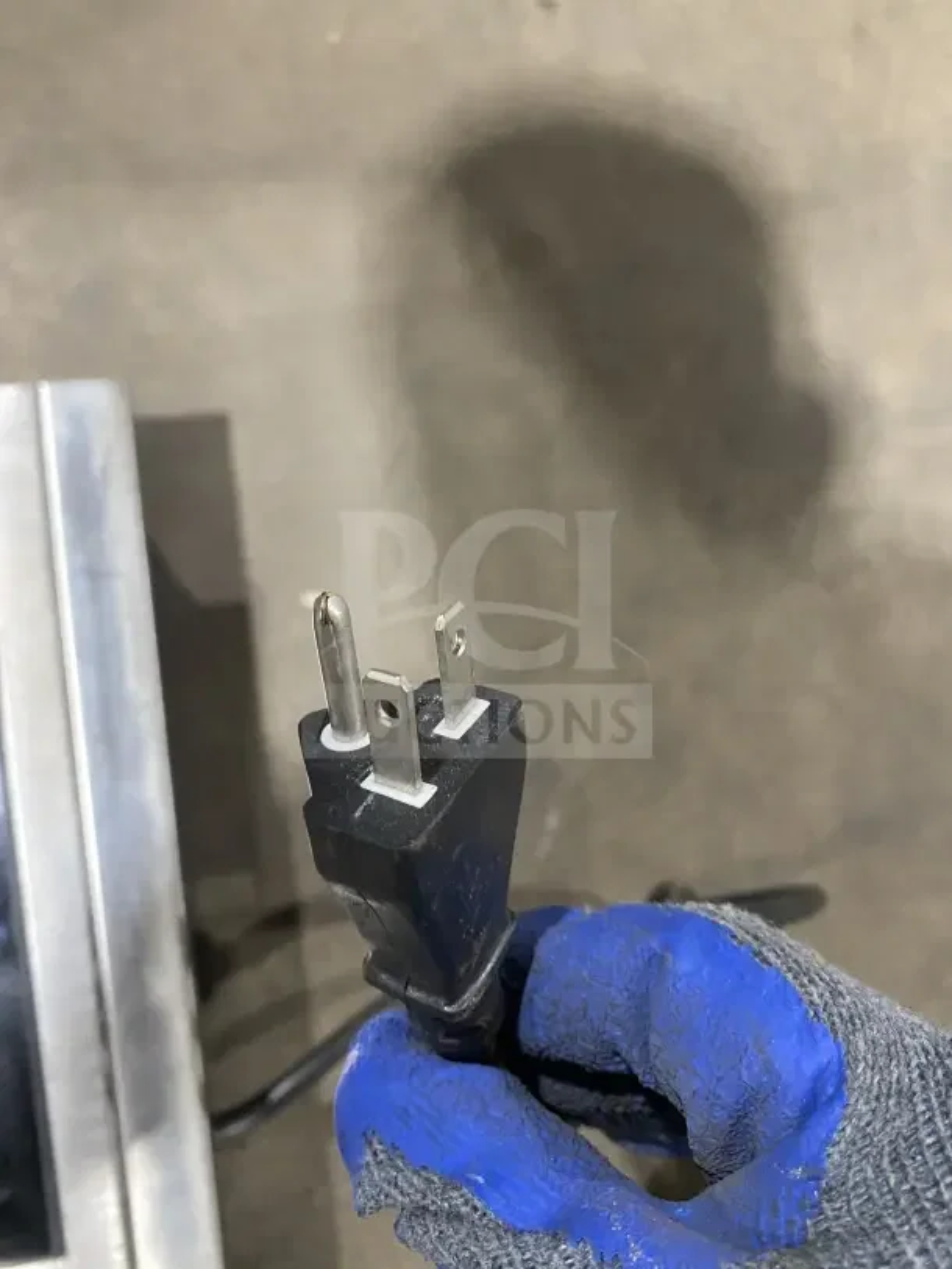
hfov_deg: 54.9
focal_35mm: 25
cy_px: 634
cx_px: 476
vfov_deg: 69.4
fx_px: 916
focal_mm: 4.25
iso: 500
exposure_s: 1/60
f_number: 1.8
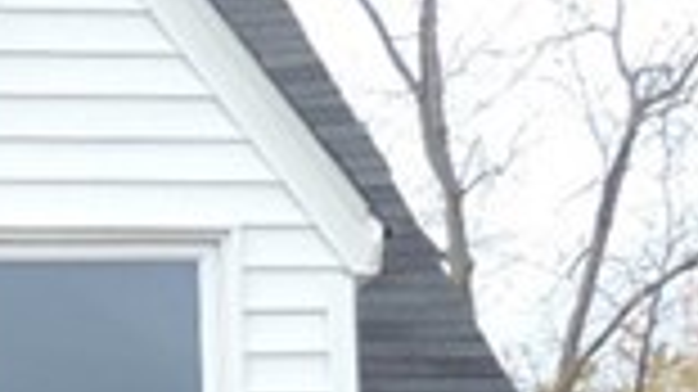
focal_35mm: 310
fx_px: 5735
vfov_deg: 3.8
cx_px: -923
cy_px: 1221
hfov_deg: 6.6
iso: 80
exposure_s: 1/250
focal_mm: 7.6
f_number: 3.4
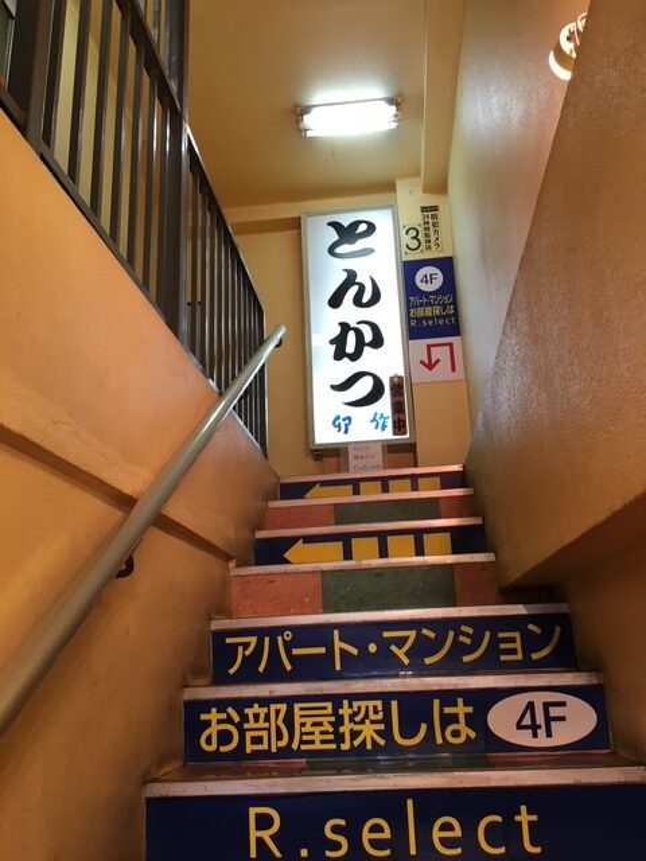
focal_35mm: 29
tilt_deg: +17.6
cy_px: 430
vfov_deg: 61.7
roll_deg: +2.2
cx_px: 323
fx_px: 722
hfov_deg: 48.2
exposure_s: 1/30
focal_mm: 4.15
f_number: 2.2
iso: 50
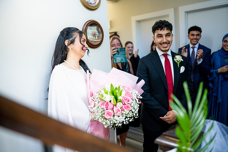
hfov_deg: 65.5
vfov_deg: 46.4
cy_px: 76
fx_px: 177
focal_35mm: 28
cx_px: 114
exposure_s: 1/250
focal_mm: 28
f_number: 2
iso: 2000
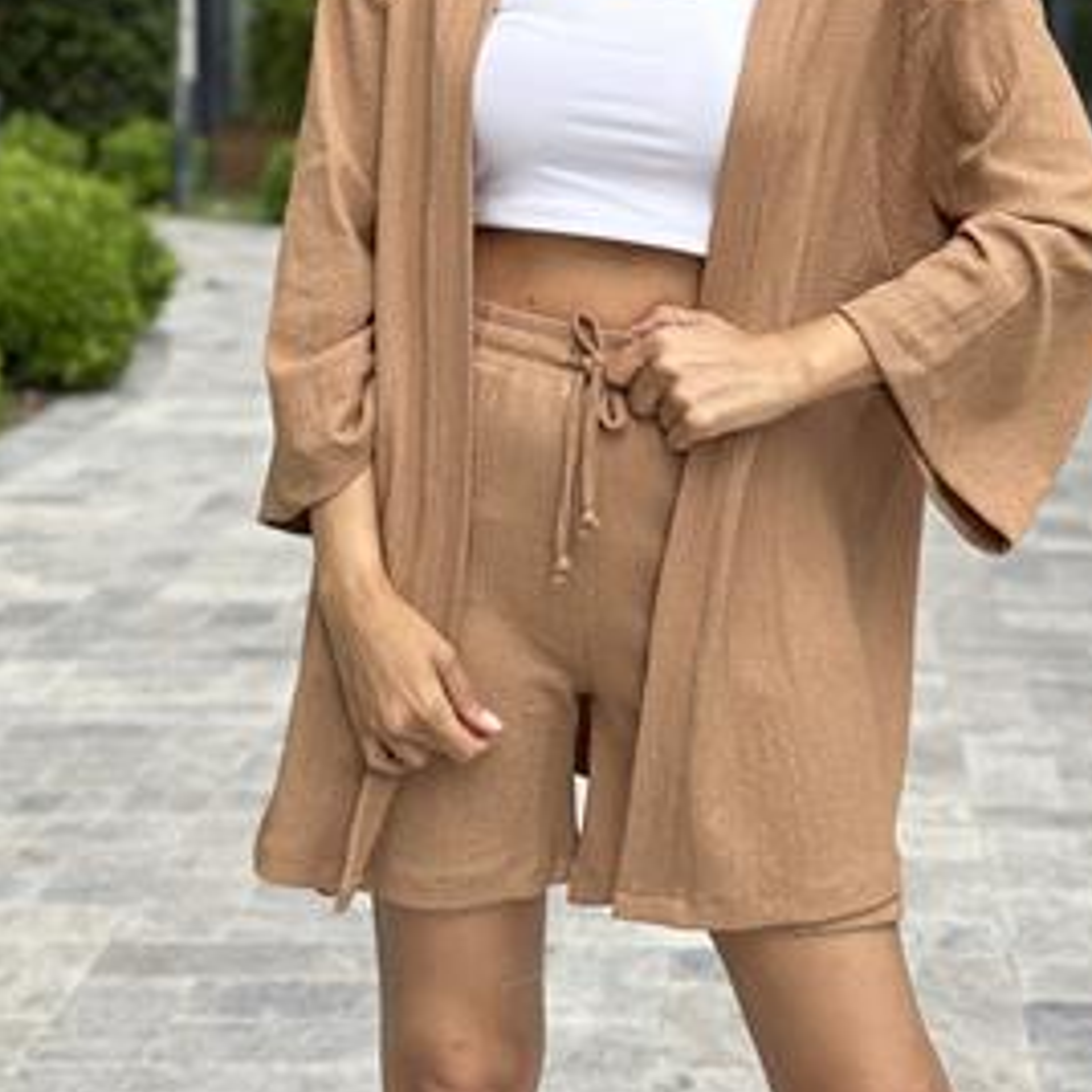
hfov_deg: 21.6
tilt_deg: -4.1
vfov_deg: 21.3
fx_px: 2855
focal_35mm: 80
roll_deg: -0.2
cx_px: 689
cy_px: 192
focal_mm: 6.86
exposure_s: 1/549
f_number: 1.78
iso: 80
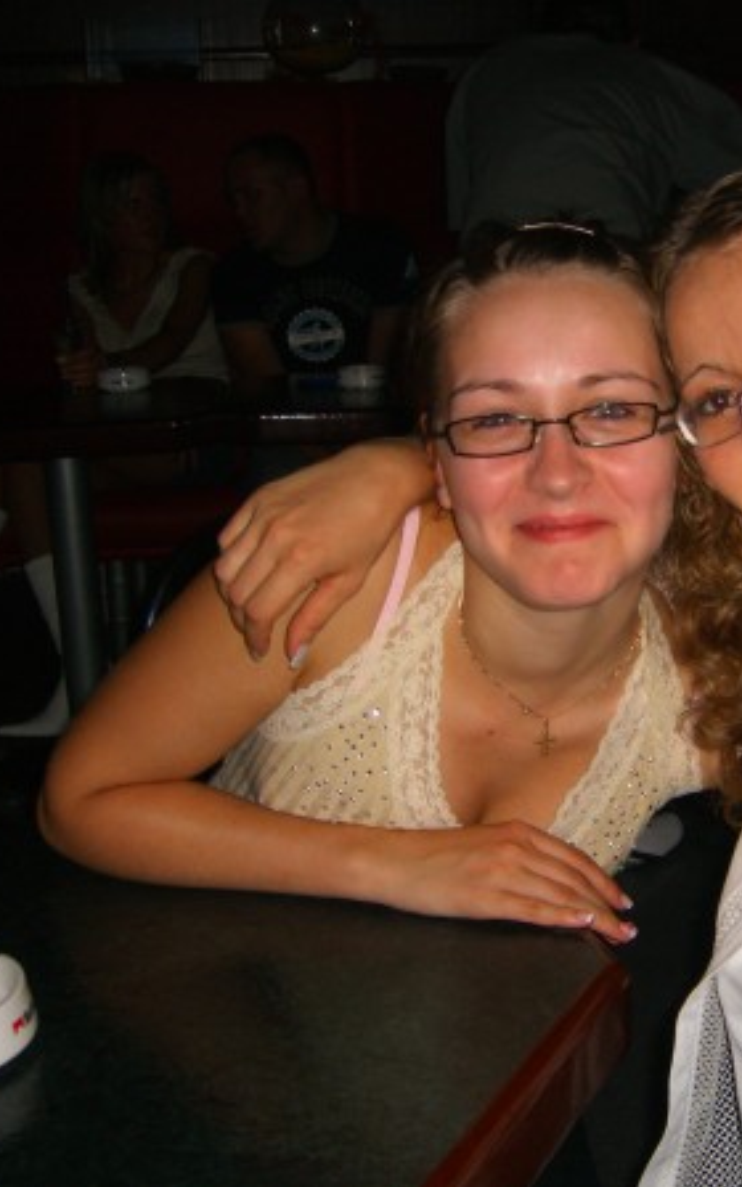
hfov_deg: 23.3
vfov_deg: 37.5
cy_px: 594
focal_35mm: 54
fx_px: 1747
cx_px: 670
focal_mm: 7.9
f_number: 2.8
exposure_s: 1/60
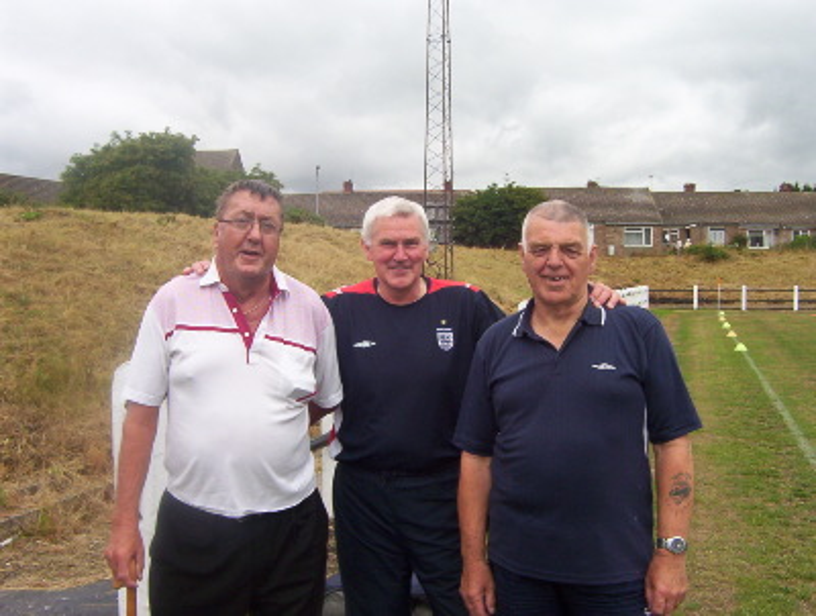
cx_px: 408
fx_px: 851
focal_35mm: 36
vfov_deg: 39.8
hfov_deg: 51.2
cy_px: 308
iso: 100
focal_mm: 5.54
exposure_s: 1/344
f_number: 5.24
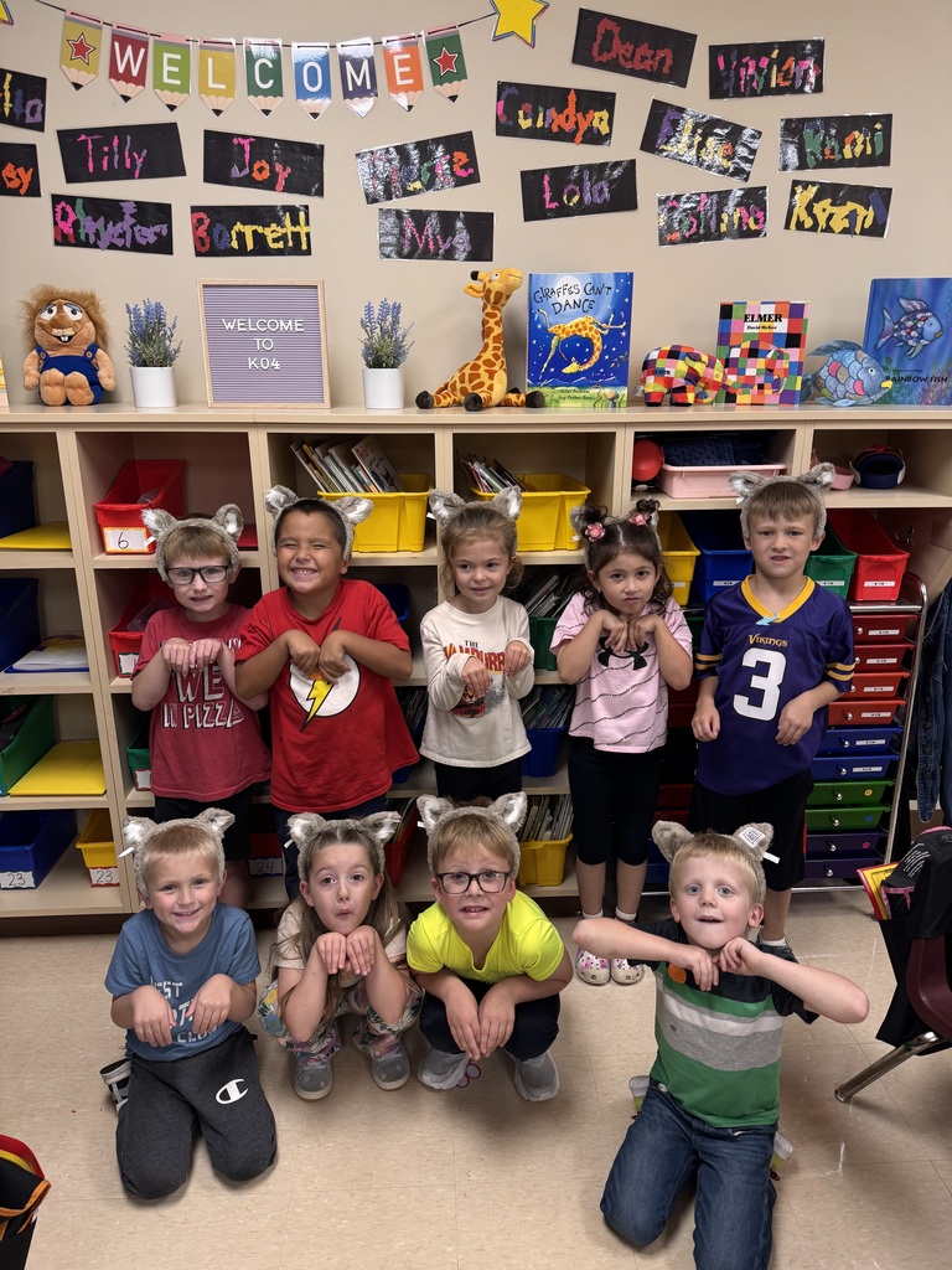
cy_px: 635
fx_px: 880
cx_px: 476
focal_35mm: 24
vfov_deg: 71.6
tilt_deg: -17.2
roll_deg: +0.4
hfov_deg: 56.8
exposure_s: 1/60
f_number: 1.78
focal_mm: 6.76
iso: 125
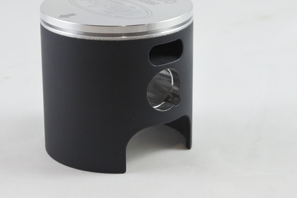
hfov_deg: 30.4
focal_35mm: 66
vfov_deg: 20.5
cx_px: 117
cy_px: 66
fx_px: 544
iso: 500
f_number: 4.5
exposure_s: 1/125
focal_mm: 17.6
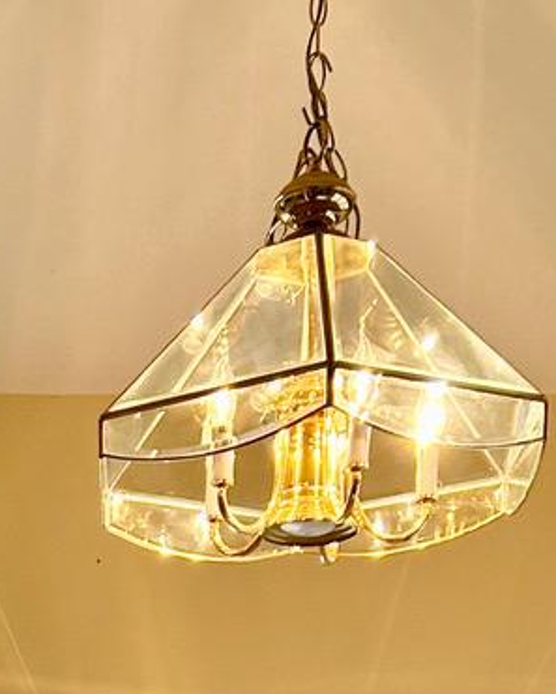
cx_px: -84
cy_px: 1317
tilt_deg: -4.6
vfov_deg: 15.3
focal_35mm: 105
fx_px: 2159
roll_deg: +0.5
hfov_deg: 14.3
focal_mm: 5.7
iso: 32
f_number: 1.5
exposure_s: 1/120
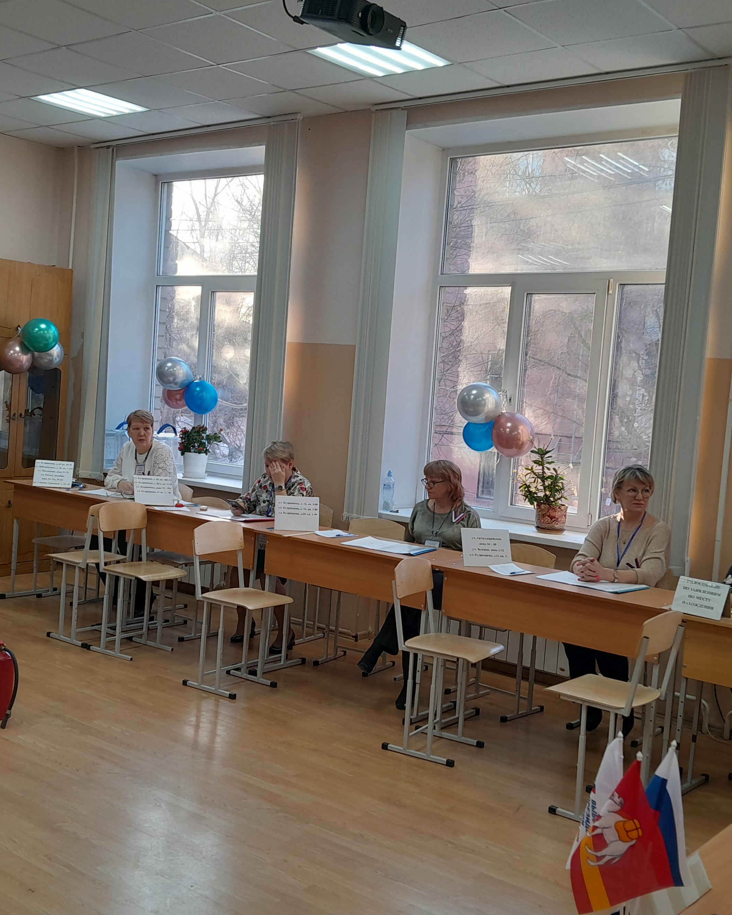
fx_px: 1056
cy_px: 475
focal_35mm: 39
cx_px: 335
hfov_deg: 38.2
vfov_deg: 46.8
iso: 80
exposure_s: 1/60
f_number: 1.8
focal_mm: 3.98
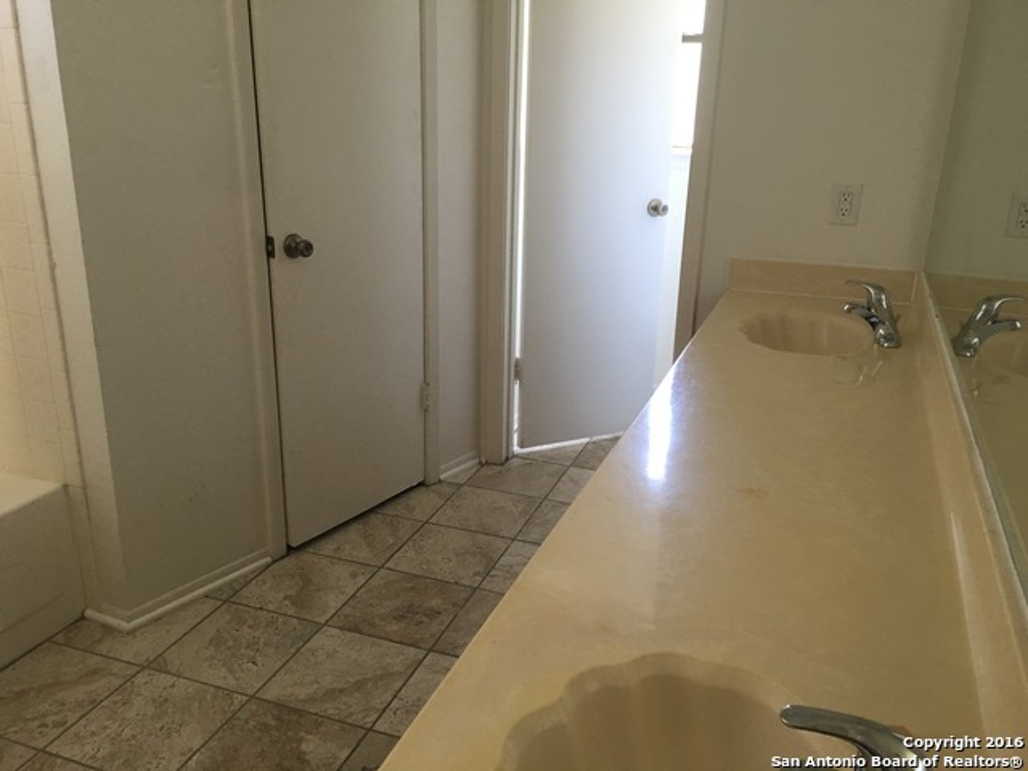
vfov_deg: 48.2
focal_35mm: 29
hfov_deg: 61.7
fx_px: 861
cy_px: 386
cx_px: 514
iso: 50
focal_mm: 4.15
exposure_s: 1/15
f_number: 2.2
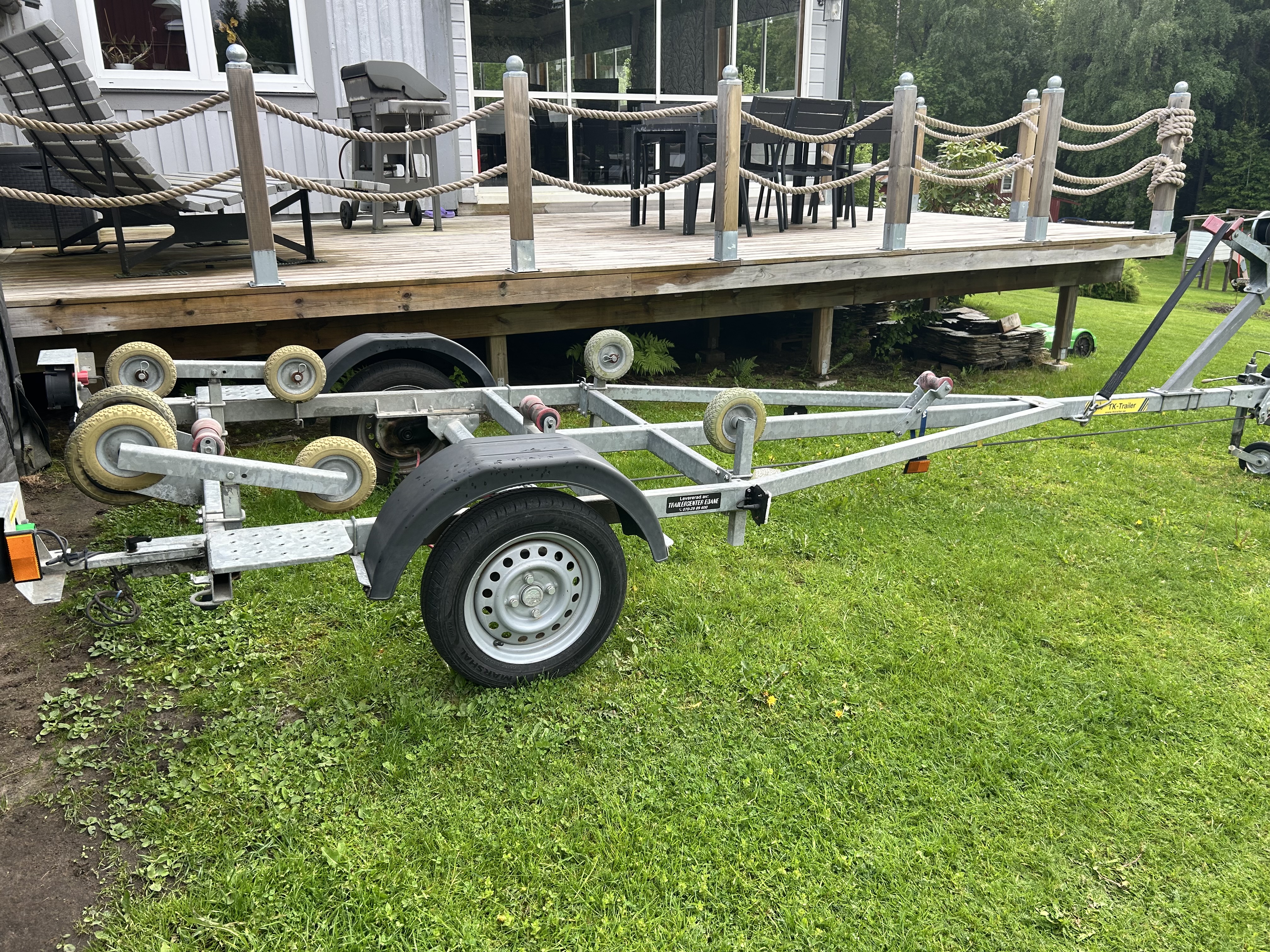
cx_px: 635
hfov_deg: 67.3
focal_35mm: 26
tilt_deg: -18.3
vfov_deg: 53.1
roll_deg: +0.8
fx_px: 954
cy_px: 476
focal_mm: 5.7
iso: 50
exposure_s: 1/443
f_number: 1.5
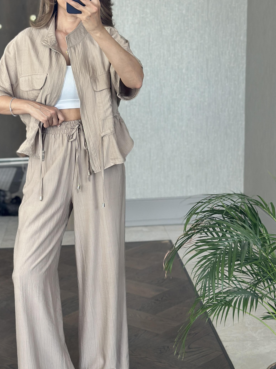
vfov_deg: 26.7
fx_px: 776
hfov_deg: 20.0
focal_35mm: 73
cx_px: 67
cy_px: 178
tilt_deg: -18.2
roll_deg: +1.8
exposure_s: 1/102
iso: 125
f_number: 1.78
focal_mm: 6.86
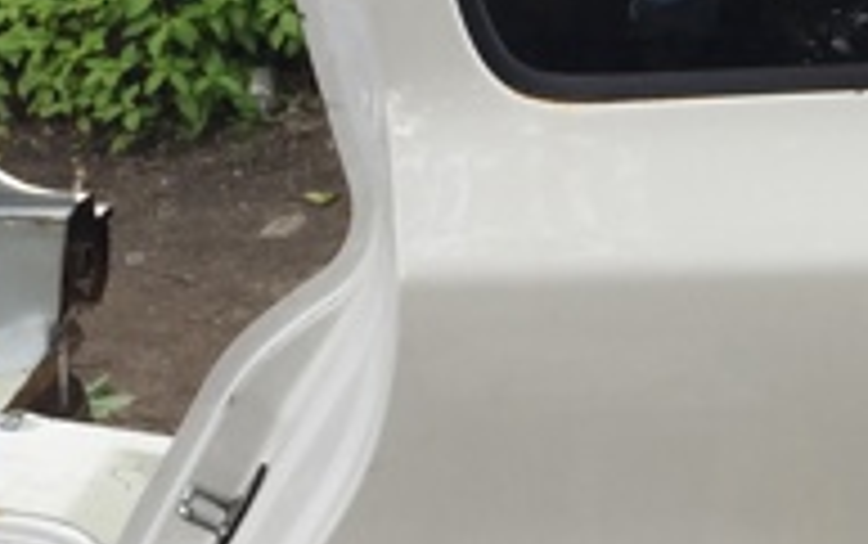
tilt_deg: -21.9
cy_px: 328
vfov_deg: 12.8
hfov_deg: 20.0
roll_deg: -1.6
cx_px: 796
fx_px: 2415
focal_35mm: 102
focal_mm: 4.15
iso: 32
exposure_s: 1/309
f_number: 2.2
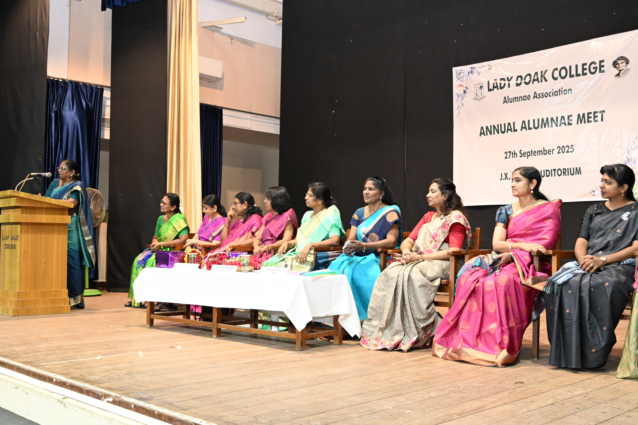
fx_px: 704
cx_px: 319
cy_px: 212
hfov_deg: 48.7
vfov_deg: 33.6
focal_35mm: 40
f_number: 7.1
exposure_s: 1/100
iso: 2000
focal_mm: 26.5
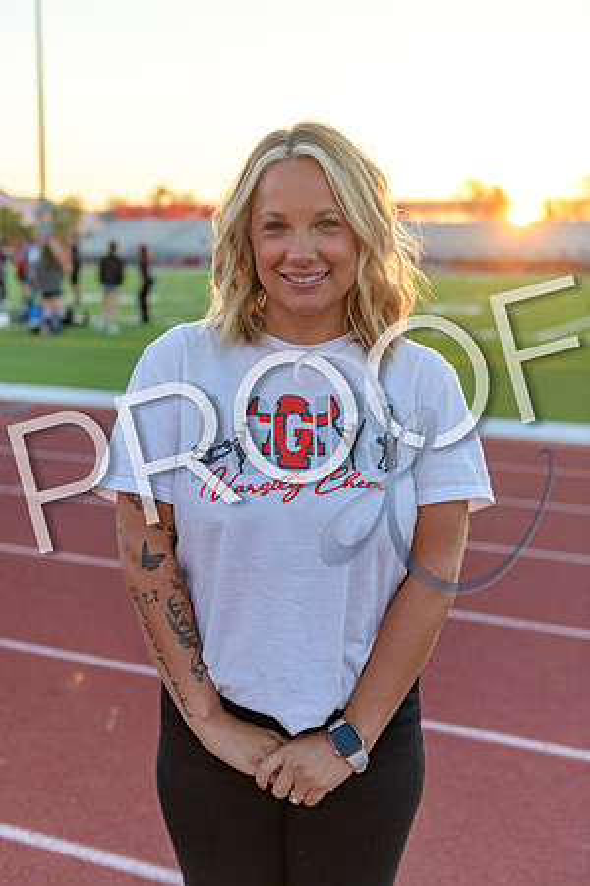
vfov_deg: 43.6
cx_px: 295
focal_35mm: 45
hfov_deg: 29.9
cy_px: 443
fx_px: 1106
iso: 72
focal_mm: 45
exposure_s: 1/125
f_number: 2.8
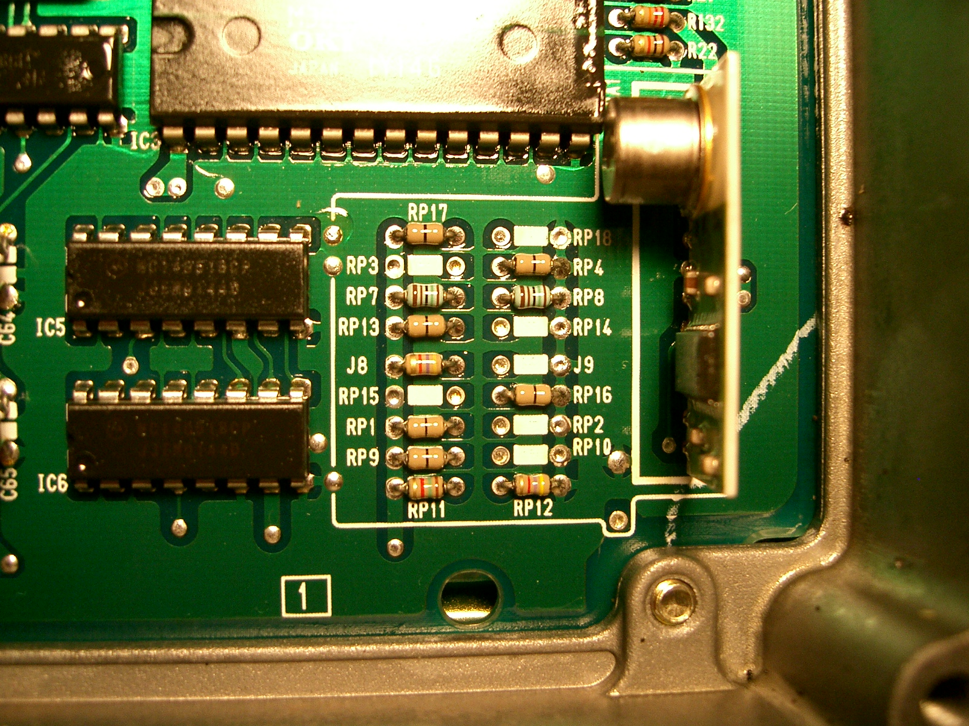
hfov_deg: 47.9
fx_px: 1092
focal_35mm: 39
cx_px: 484
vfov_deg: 36.8
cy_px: 363
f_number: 2.8
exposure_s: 1/50
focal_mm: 8
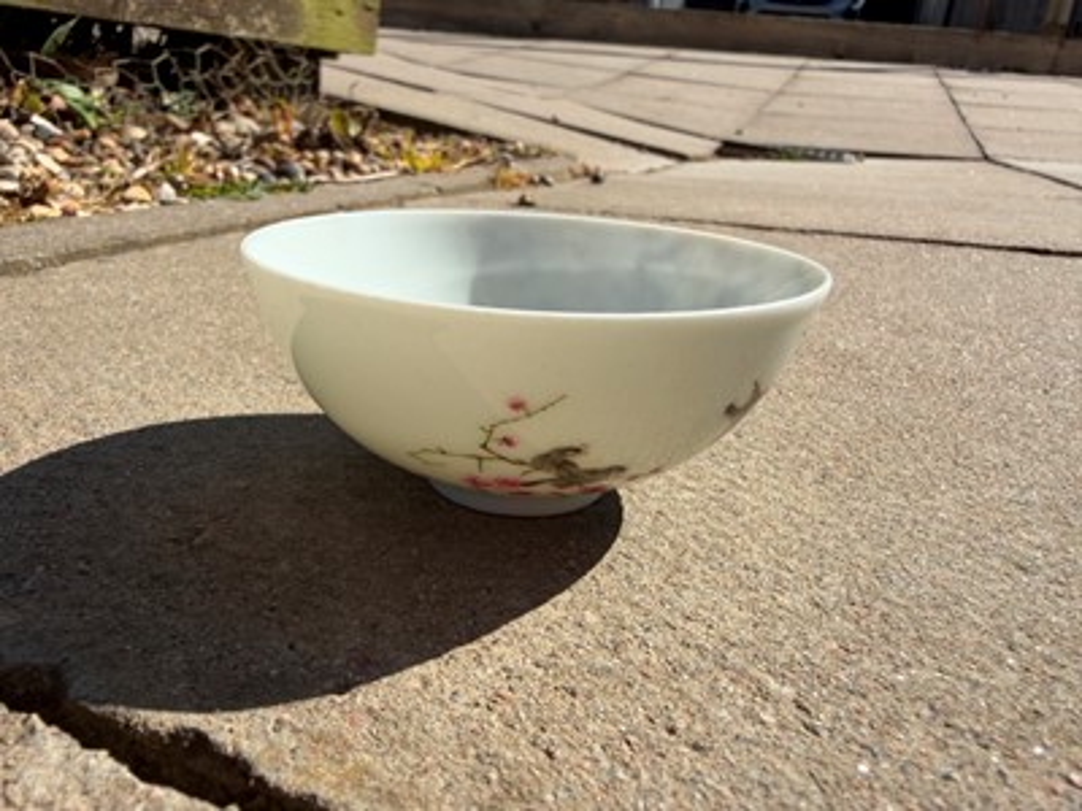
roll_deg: -3.6
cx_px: 541
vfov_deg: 53.1
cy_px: 406
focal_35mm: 26
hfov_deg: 67.3
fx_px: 813
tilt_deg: -20.1
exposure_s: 1/879
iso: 16
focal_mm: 2.22
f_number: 2.2
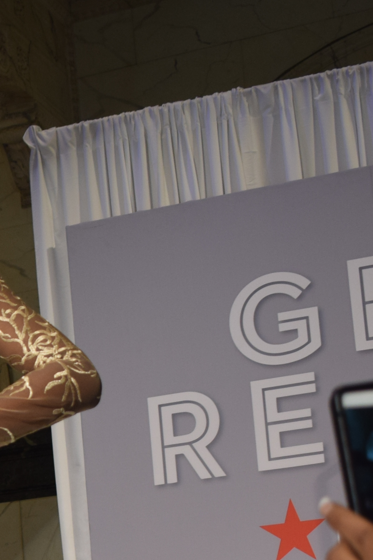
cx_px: -228
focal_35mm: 109
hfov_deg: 11.9
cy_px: 623
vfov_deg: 18.1
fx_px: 1694
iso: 400
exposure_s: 1/60
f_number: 4
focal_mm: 22
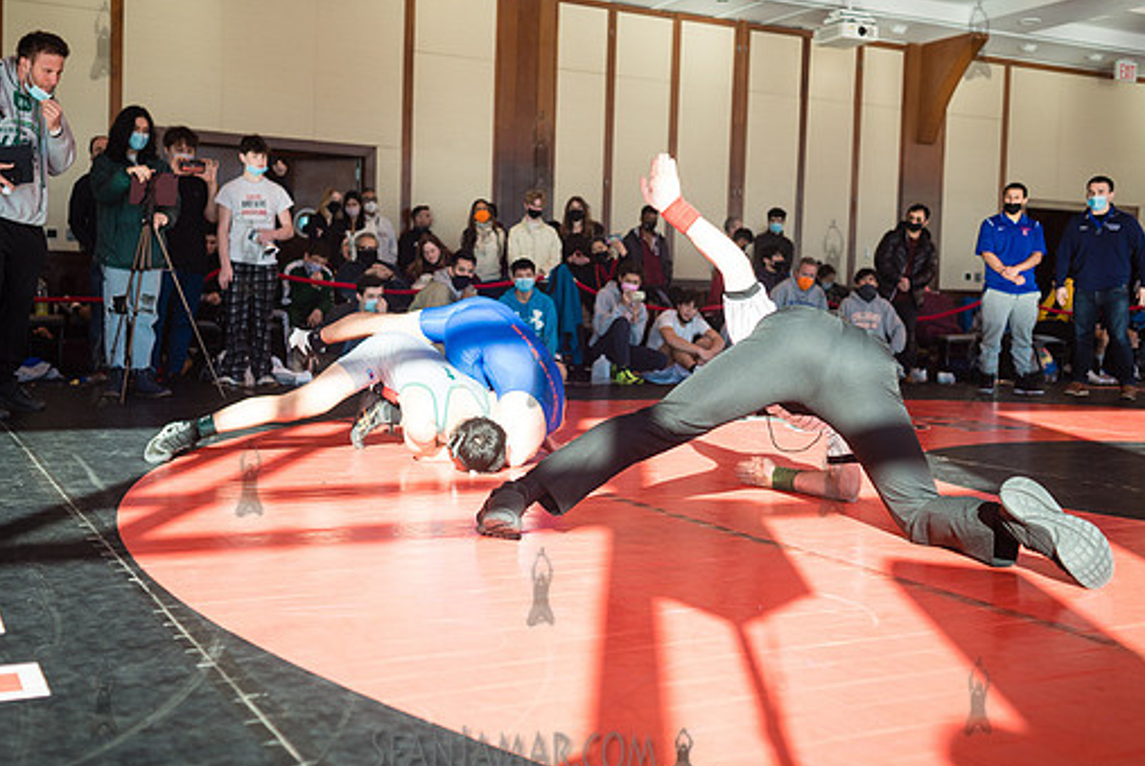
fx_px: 1273
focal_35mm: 40
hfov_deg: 48.4
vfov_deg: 33.5
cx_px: 540
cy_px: 367
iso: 400
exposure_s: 1/400
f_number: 3.5
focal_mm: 35
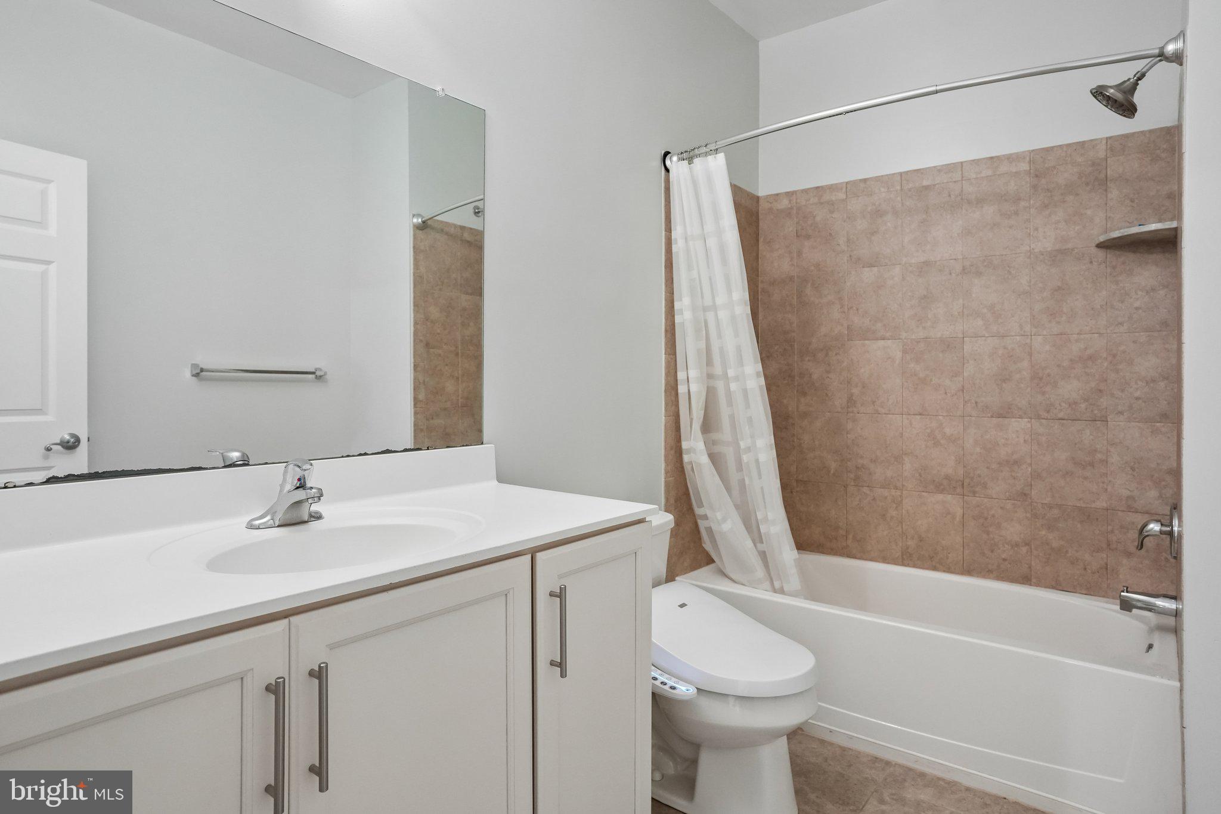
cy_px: 407
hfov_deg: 84.0
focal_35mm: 20
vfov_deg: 61.9
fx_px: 678
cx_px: 610
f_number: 5
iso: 3200
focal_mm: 20
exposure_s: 1/50
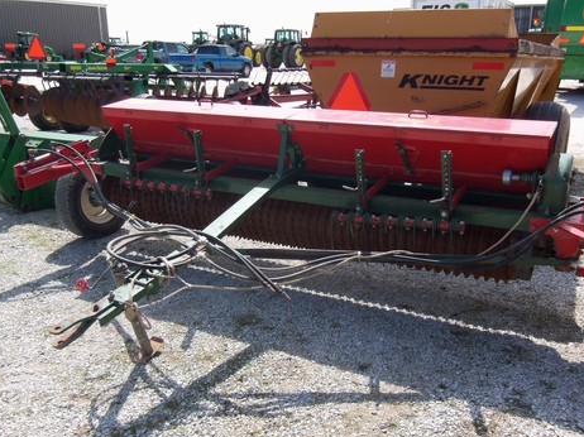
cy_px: 256
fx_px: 556
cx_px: 312
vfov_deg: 42.8
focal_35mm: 33
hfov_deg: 55.3
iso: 64
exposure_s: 1/320
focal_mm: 5.1
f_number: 3.9
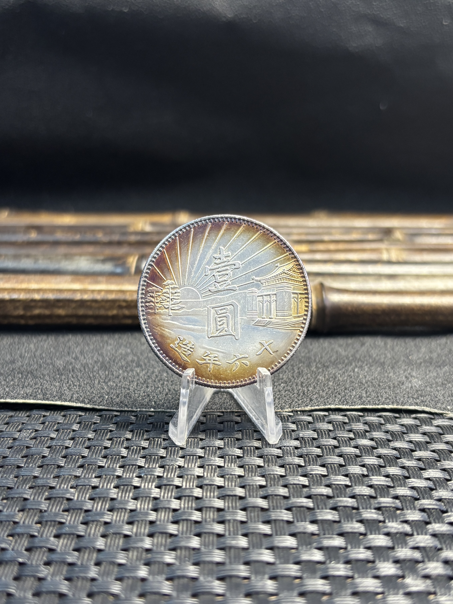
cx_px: 226
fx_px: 454
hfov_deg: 53.1
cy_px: 302
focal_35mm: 26
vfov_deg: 67.3
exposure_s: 1/60
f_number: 1.6
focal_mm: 5.96
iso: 250
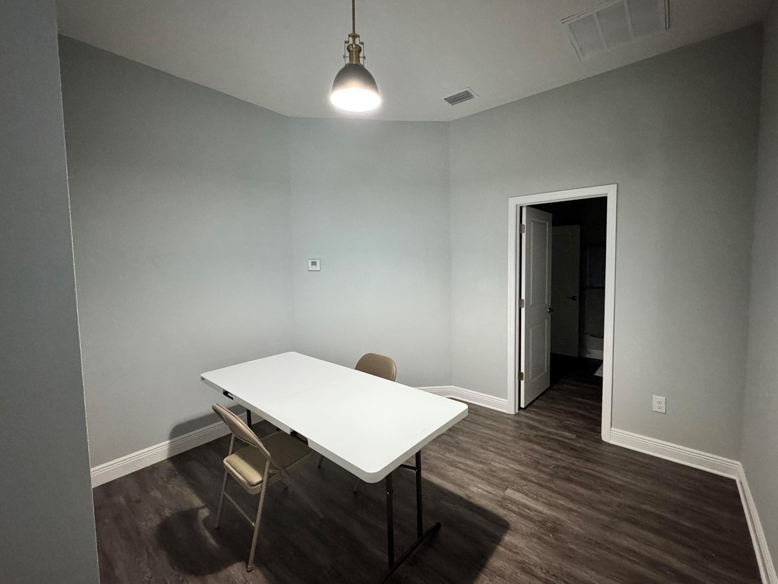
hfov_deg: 98.1
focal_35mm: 15
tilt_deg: -4.4
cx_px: 411
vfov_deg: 81.7
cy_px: 283
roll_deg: +0.6
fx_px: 337
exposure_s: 1/60
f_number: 2.2
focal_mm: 2.22
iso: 800
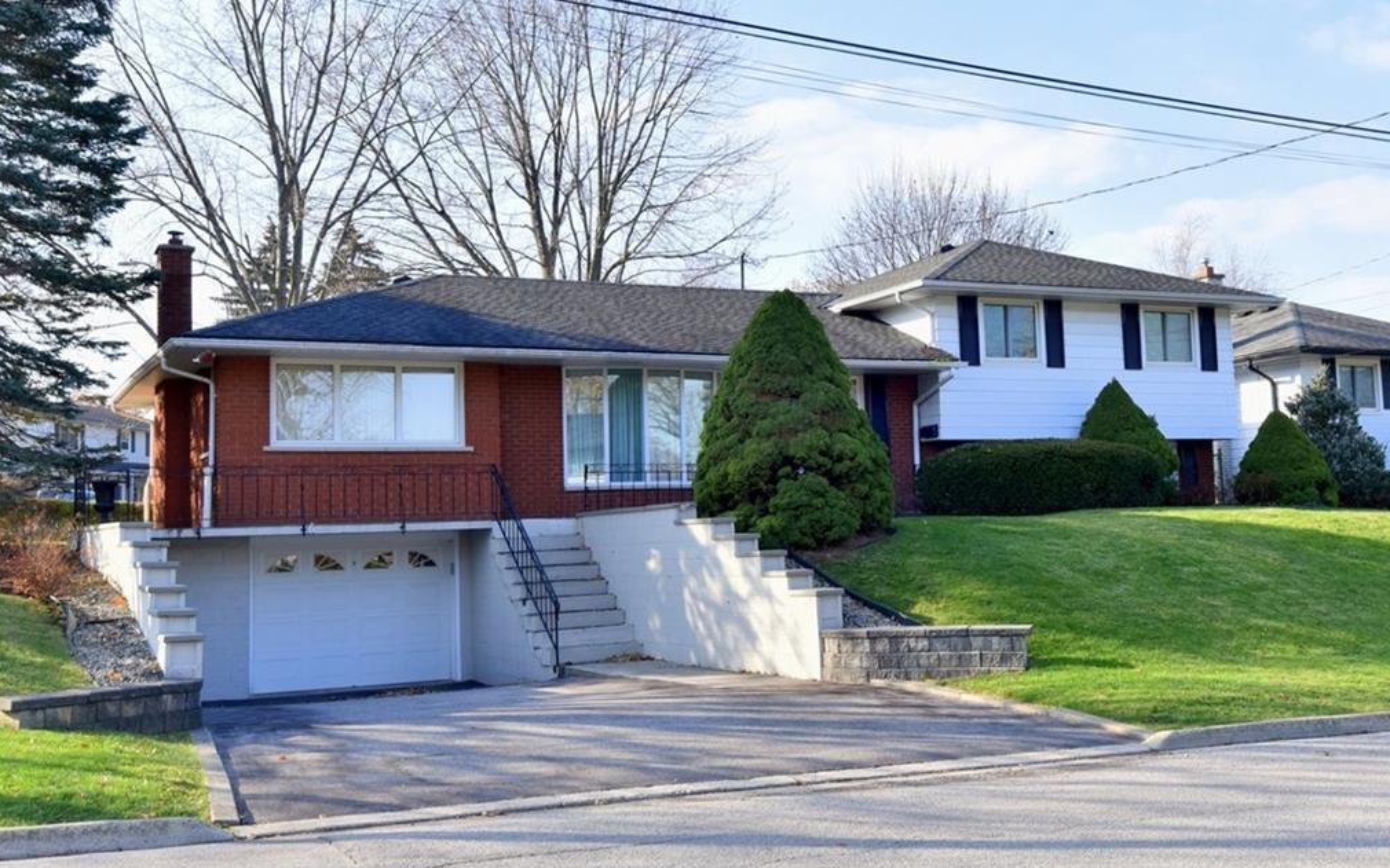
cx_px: 696
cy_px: 446
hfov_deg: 59.7
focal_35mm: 32
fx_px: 1212
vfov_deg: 39.4
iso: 500
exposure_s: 1/320
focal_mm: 31
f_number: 9
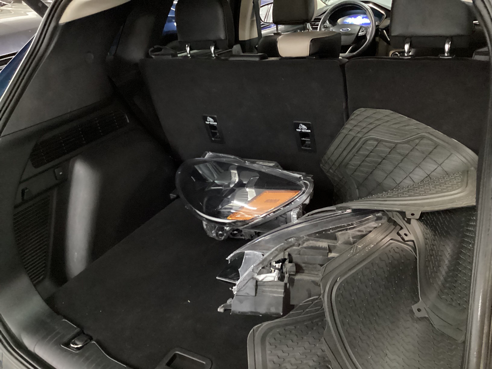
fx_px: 441
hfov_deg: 58.4
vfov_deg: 45.4
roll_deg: +5.9
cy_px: 184
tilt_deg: -29.1
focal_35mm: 31
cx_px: 246
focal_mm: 3.3
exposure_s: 1/17
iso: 800
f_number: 2.4
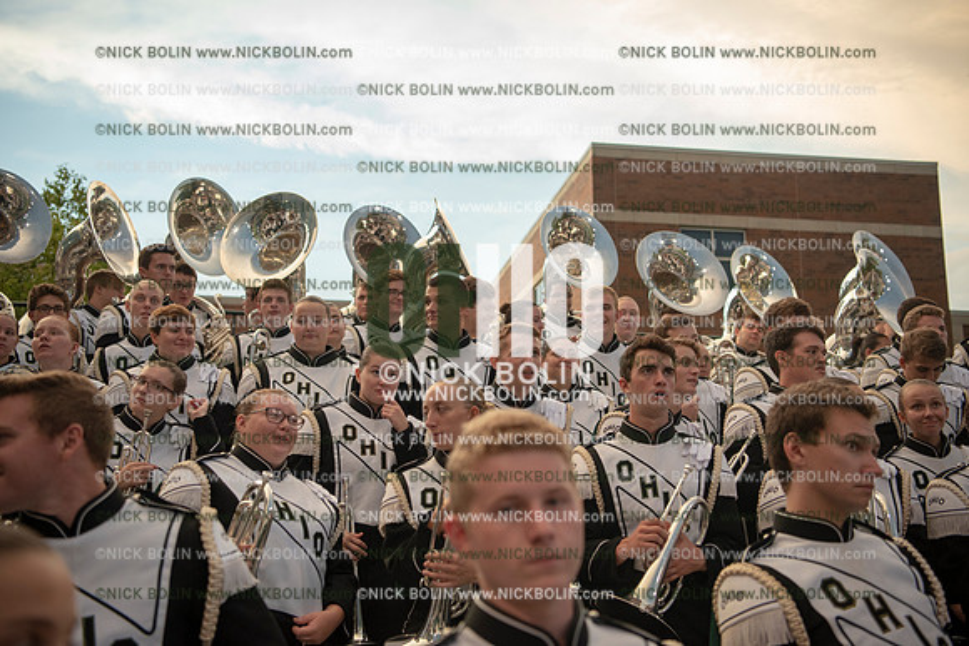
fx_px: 1077
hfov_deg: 48.4
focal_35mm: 40
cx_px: 484
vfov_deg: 33.4
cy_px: 323
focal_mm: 40
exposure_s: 1/400
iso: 800
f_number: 3.2
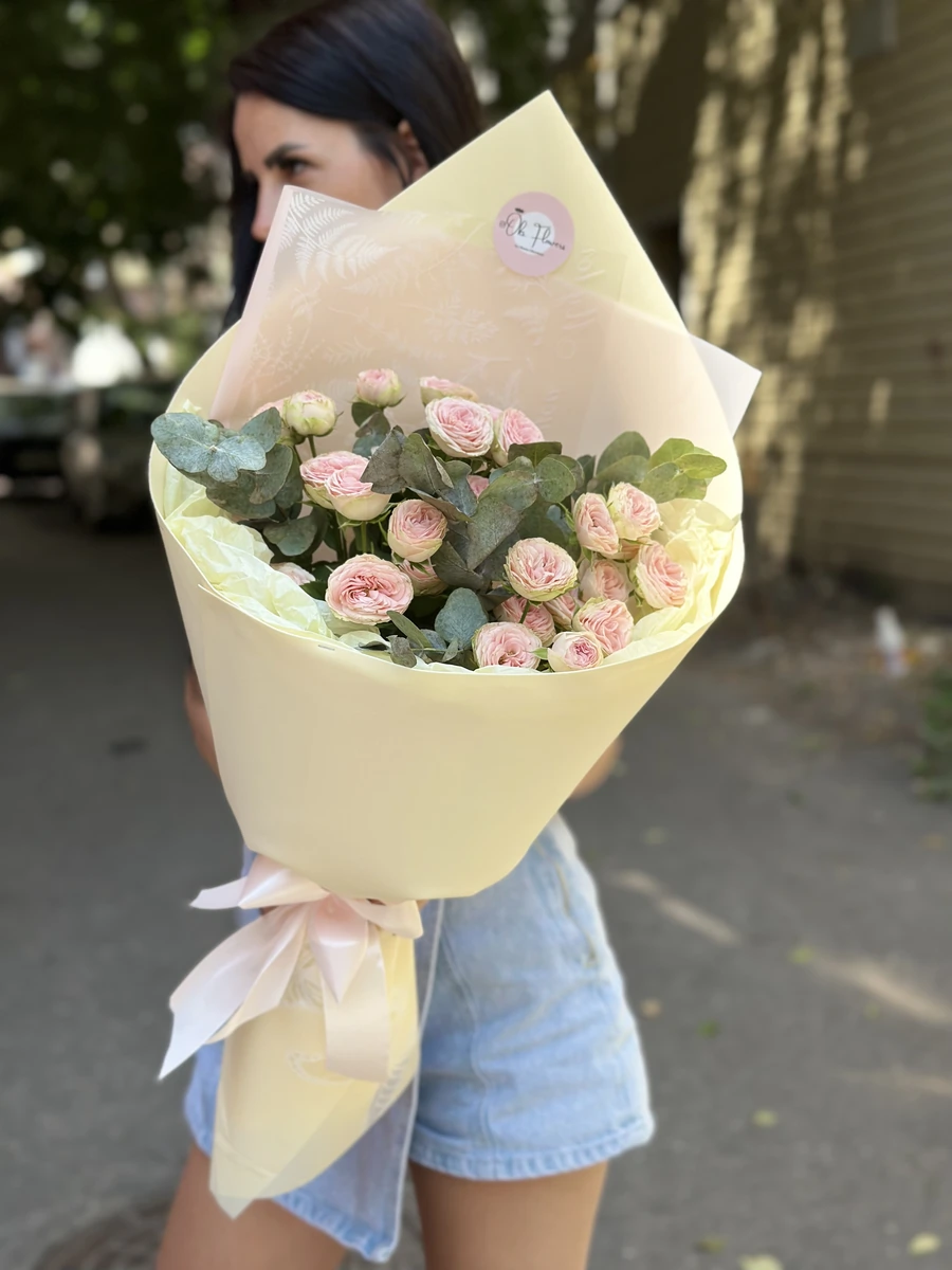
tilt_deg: -7.8
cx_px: 476
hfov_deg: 30.3
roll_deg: +2.5
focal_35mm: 48
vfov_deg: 39.7
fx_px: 1760
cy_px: 635
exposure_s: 1/1783
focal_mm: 6.86
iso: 80
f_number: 1.78
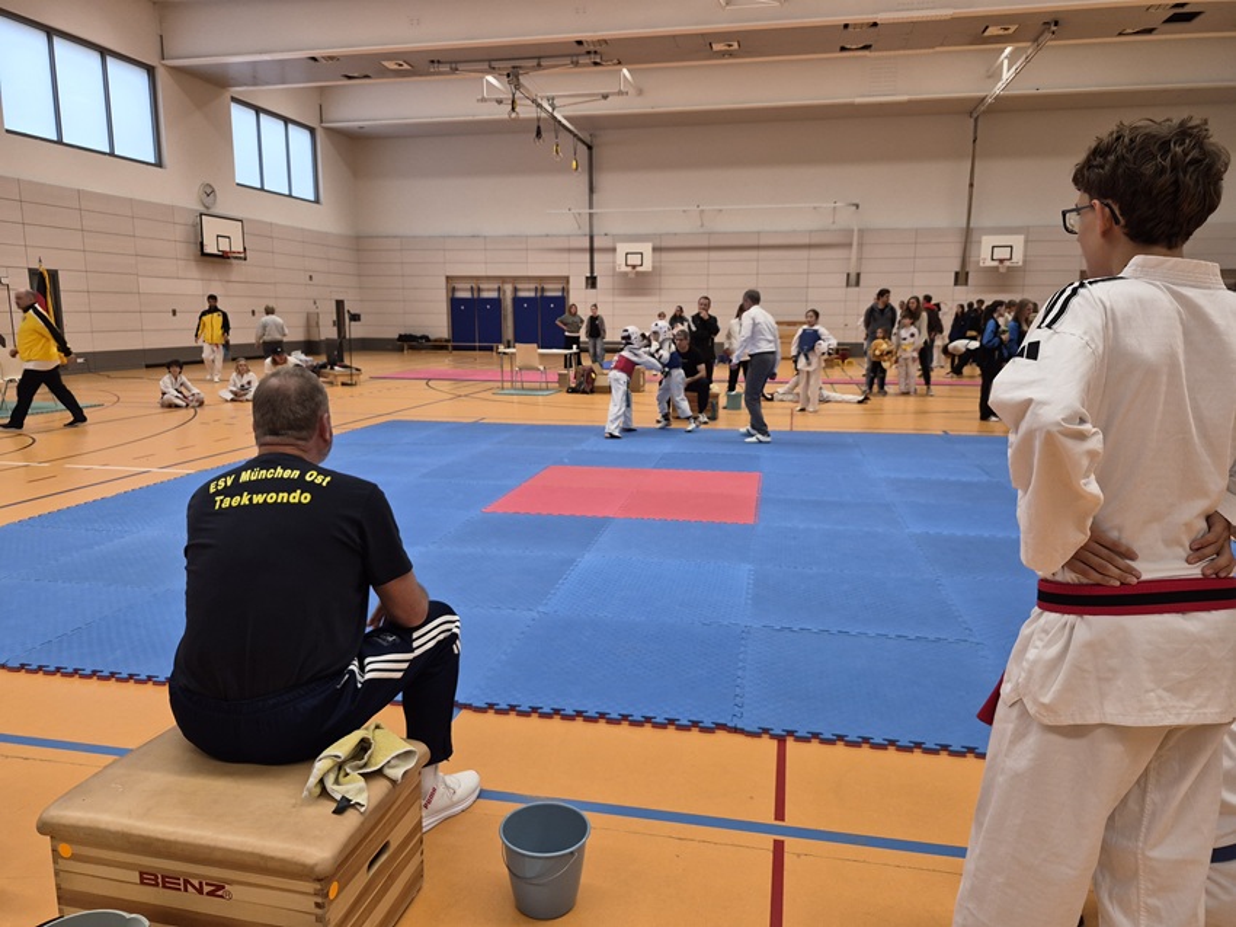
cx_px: 618
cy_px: 464
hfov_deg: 73.9
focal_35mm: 23
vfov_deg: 58.9
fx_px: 821
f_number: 1.8
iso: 200
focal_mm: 5.4
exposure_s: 1/100
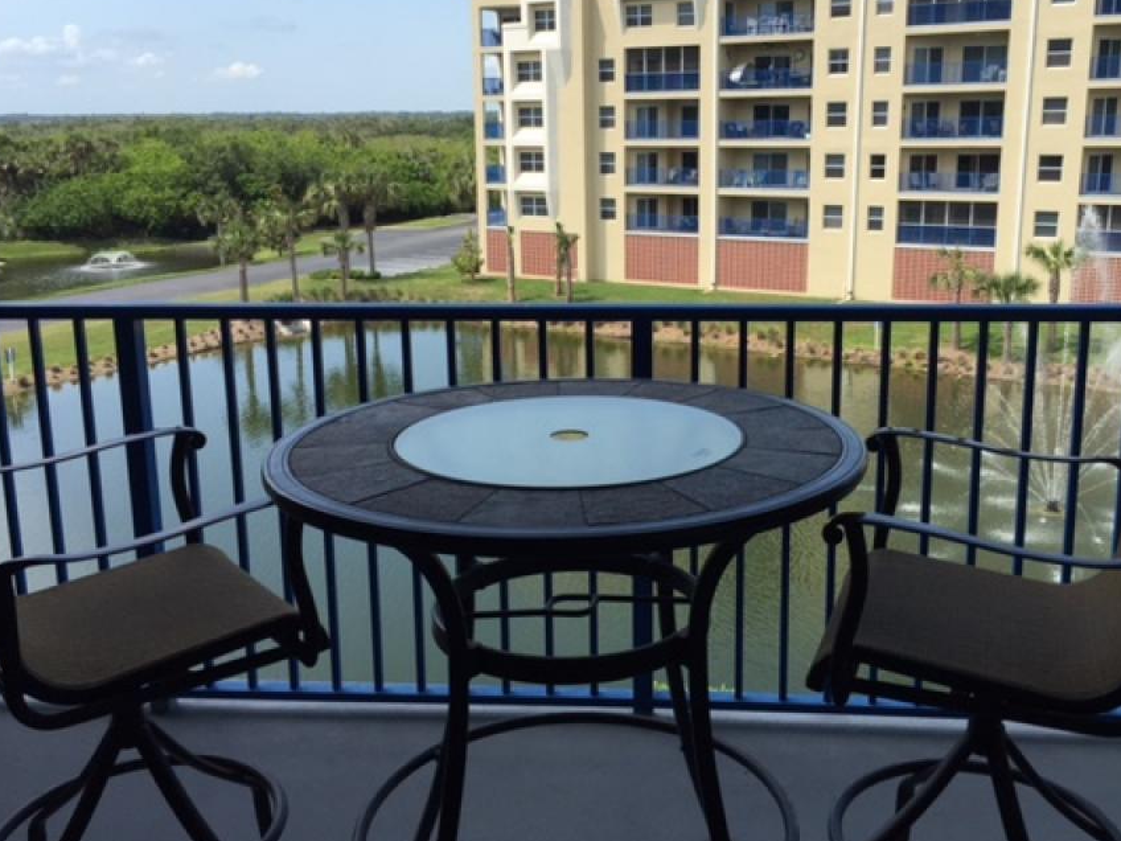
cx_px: 620
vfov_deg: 40.7
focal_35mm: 35
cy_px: 385
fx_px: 1133
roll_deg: +0.1
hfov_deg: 52.5
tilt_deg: -13.1
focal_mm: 4.15
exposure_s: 1/1464
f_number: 2.2
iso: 32
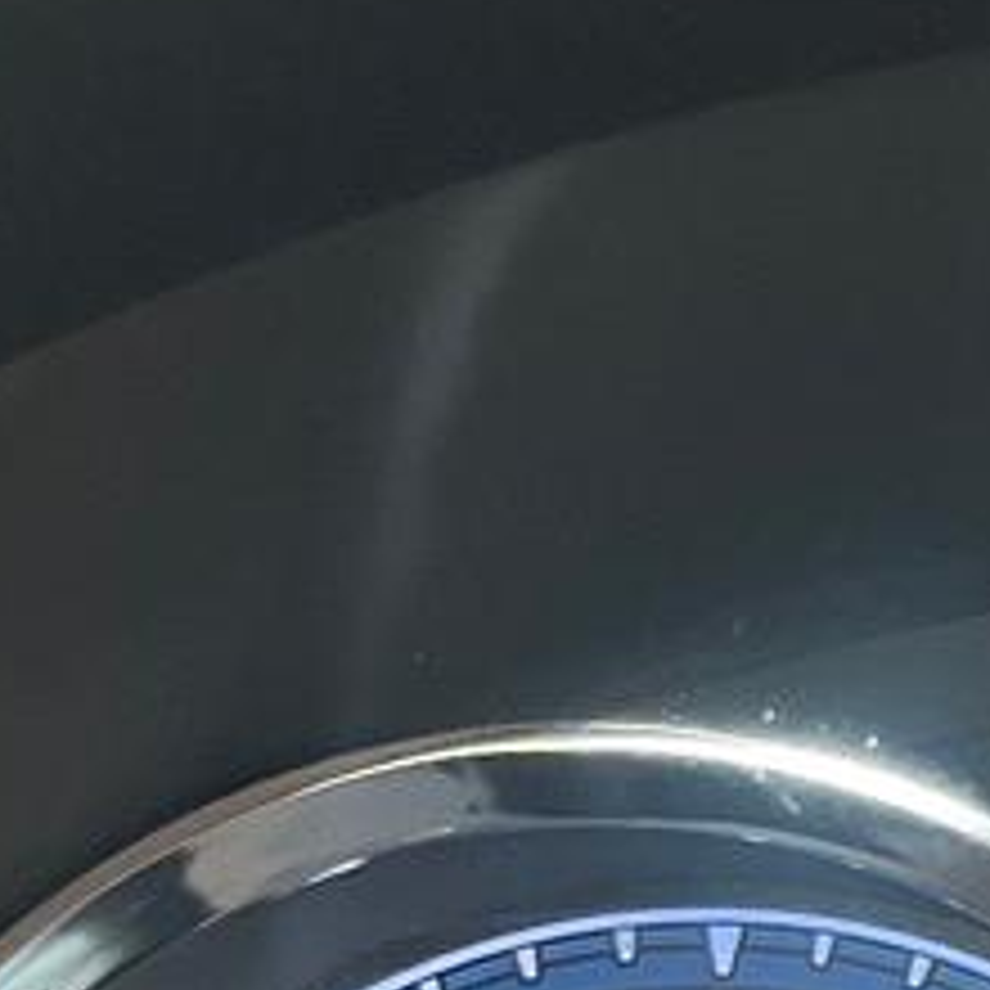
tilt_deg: -16.8
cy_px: 1156
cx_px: 2246
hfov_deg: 11.2
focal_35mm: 134
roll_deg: -1.5
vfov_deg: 12.7
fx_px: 4336
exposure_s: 1/60
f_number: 1.6
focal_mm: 5.1
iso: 320
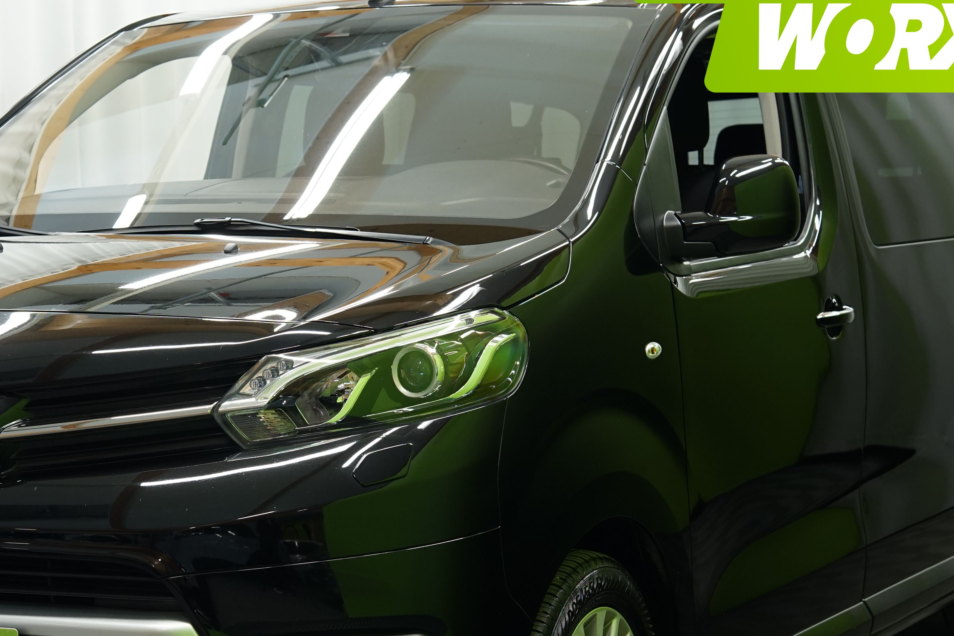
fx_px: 2571
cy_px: 389
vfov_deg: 14.1
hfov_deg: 21.0
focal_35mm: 97
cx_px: 377
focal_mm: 53
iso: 500
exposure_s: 1/20
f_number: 5
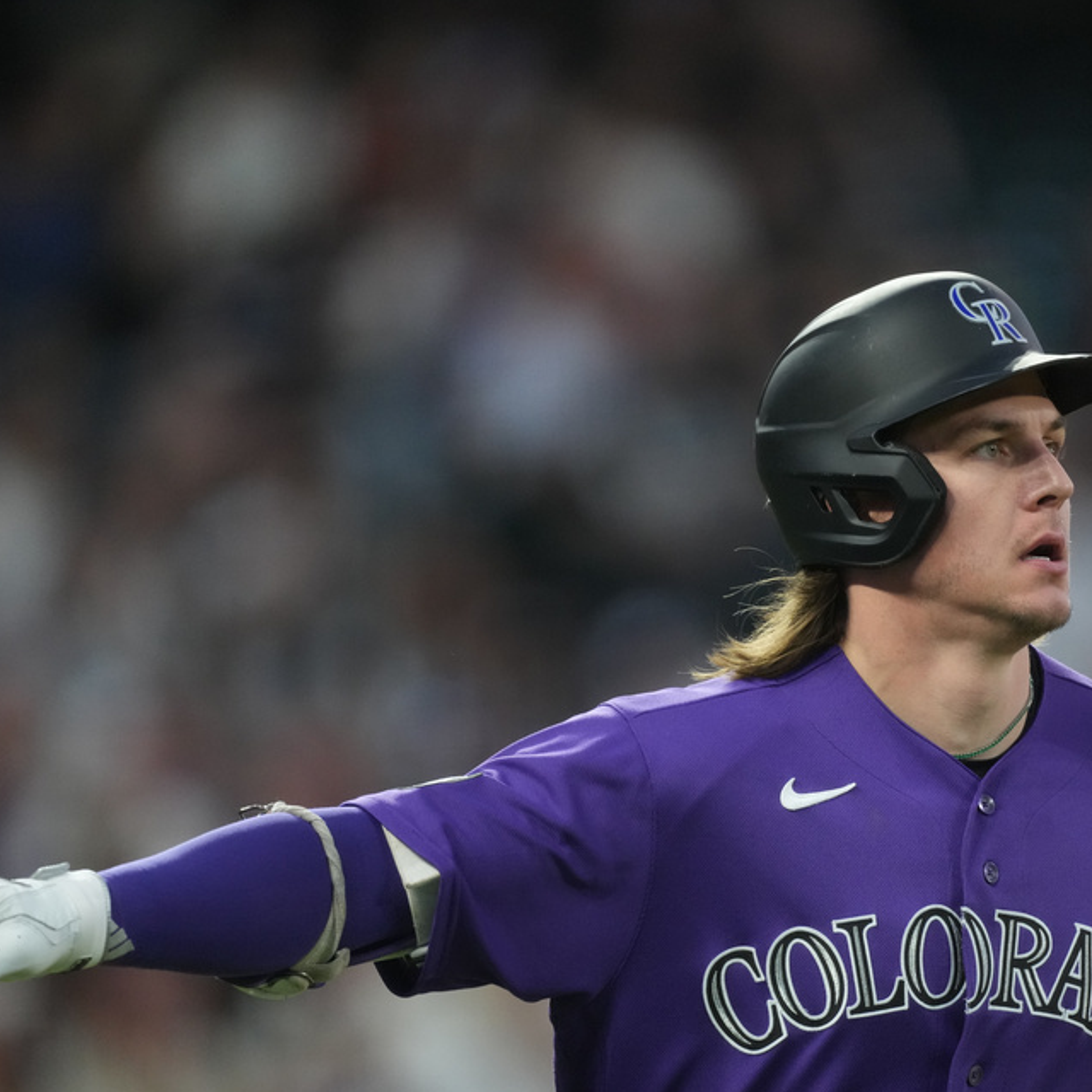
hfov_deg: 2.1
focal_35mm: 816
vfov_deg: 2.1
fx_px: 29123
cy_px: 577
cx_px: 657
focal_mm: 600
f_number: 4
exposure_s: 1/1600
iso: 5000
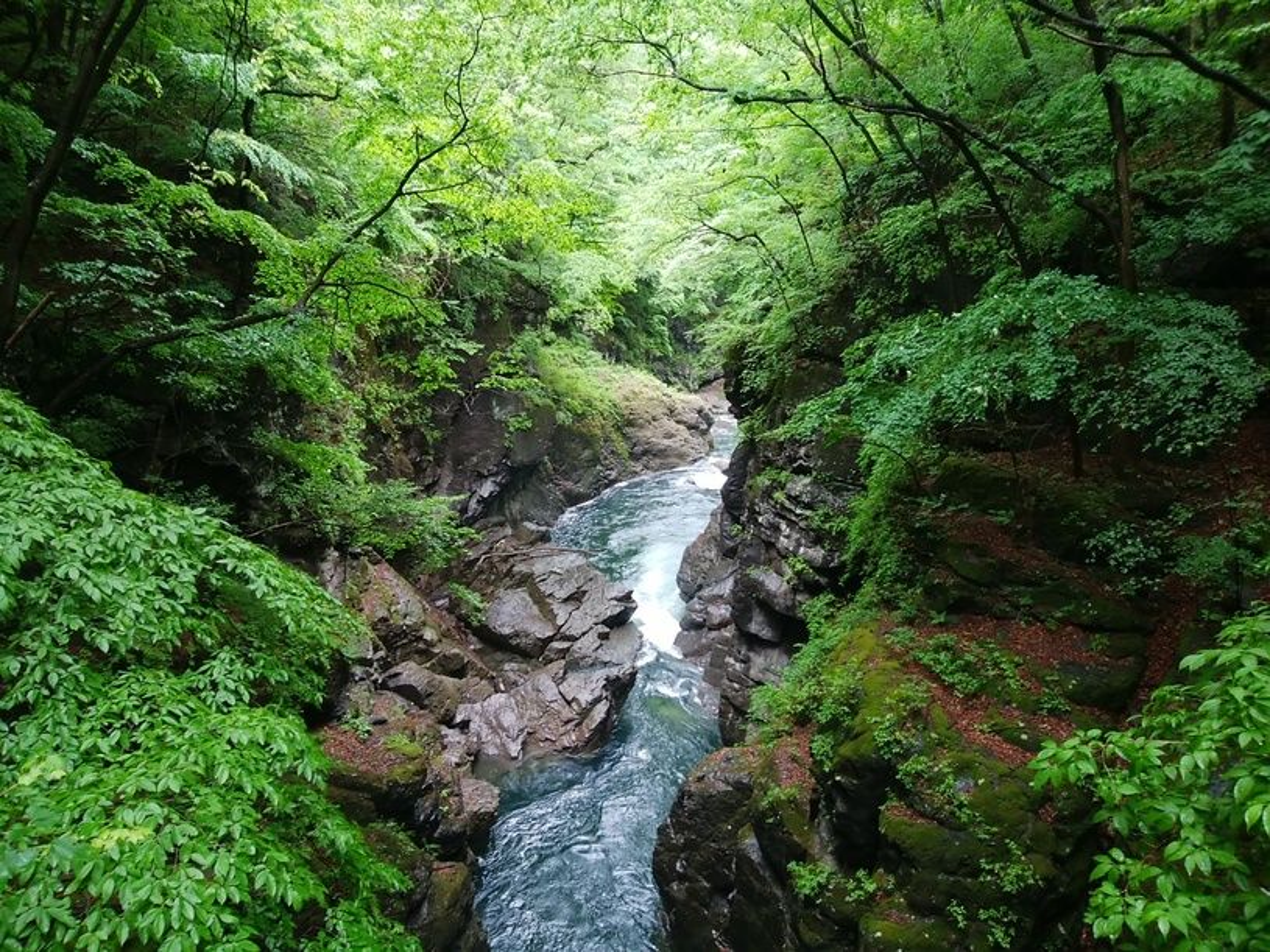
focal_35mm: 22
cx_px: 635
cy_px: 476
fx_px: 807
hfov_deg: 76.4
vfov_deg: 61.1
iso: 50
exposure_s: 1/24
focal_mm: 3
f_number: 2
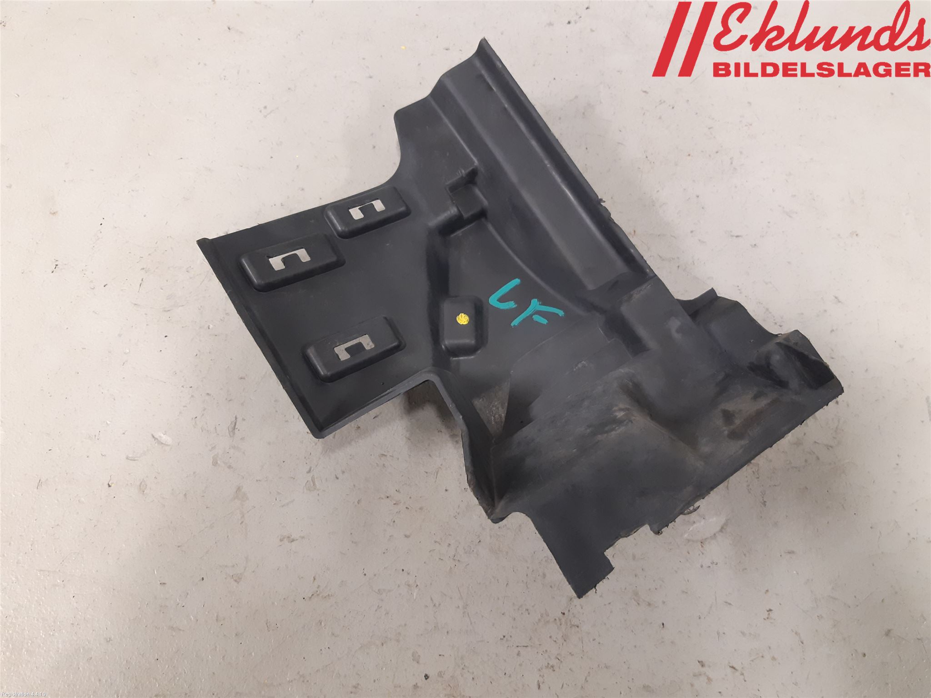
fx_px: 699
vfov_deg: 53.1
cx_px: 466
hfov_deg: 67.3
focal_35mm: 26
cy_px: 349
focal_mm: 3.93
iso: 200
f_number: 1.7
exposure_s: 1/33
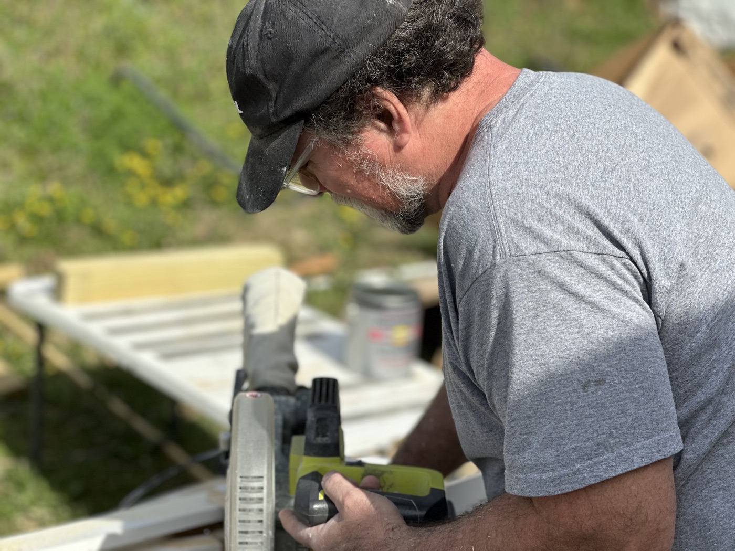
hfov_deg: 25.3
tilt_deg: -11.1
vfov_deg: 19.1
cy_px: 276
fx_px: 1635
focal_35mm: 77
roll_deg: +0.2
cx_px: 368
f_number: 2.8
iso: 32
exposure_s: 1/951
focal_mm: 9
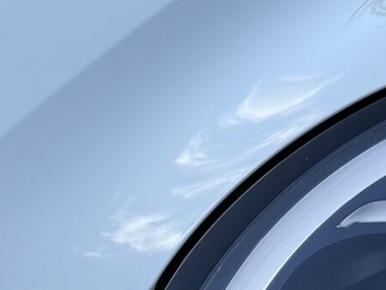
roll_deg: +0.7
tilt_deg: -20.2
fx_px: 3781
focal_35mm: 339
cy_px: 344
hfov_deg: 5.8
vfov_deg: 4.4
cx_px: 473
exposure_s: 1/409
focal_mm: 15.66
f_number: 2.8
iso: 64
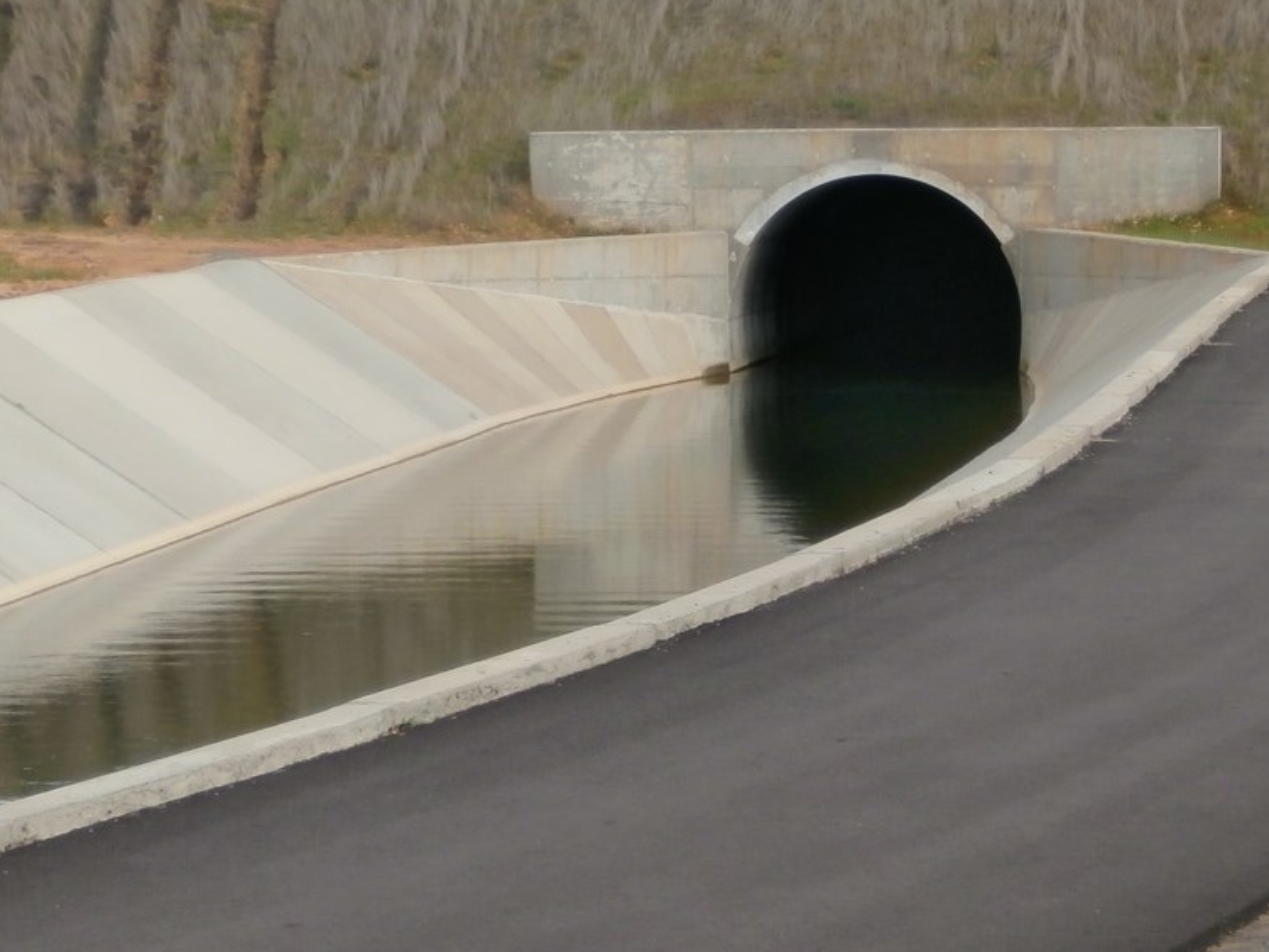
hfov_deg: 9.4
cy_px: 174
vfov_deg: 7.0
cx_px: 659
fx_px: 7734
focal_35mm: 211
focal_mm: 19.54
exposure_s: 1/320
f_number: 5.4
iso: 100
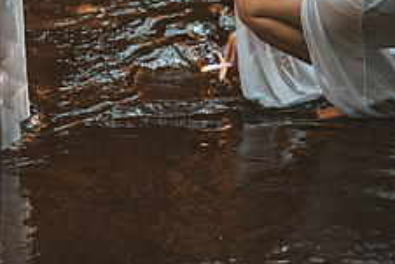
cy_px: -52
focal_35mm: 475
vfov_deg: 2.9
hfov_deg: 4.3
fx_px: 5215
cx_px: 170
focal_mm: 185
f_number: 2.8
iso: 1000
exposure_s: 1/400
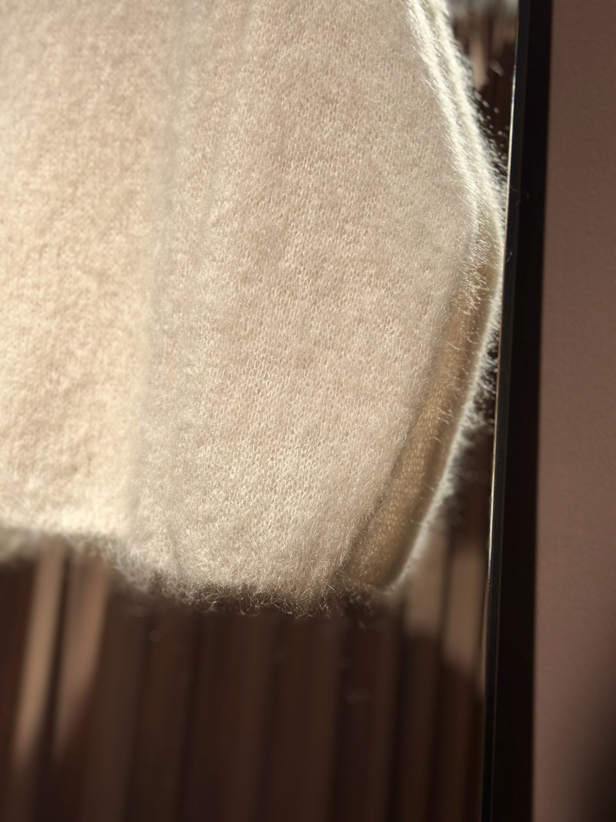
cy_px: 411
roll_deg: -0.7
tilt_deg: -2.8
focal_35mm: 48
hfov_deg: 30.3
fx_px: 1139
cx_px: 308
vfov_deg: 39.7
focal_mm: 6.86
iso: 80
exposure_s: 1/202
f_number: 1.78
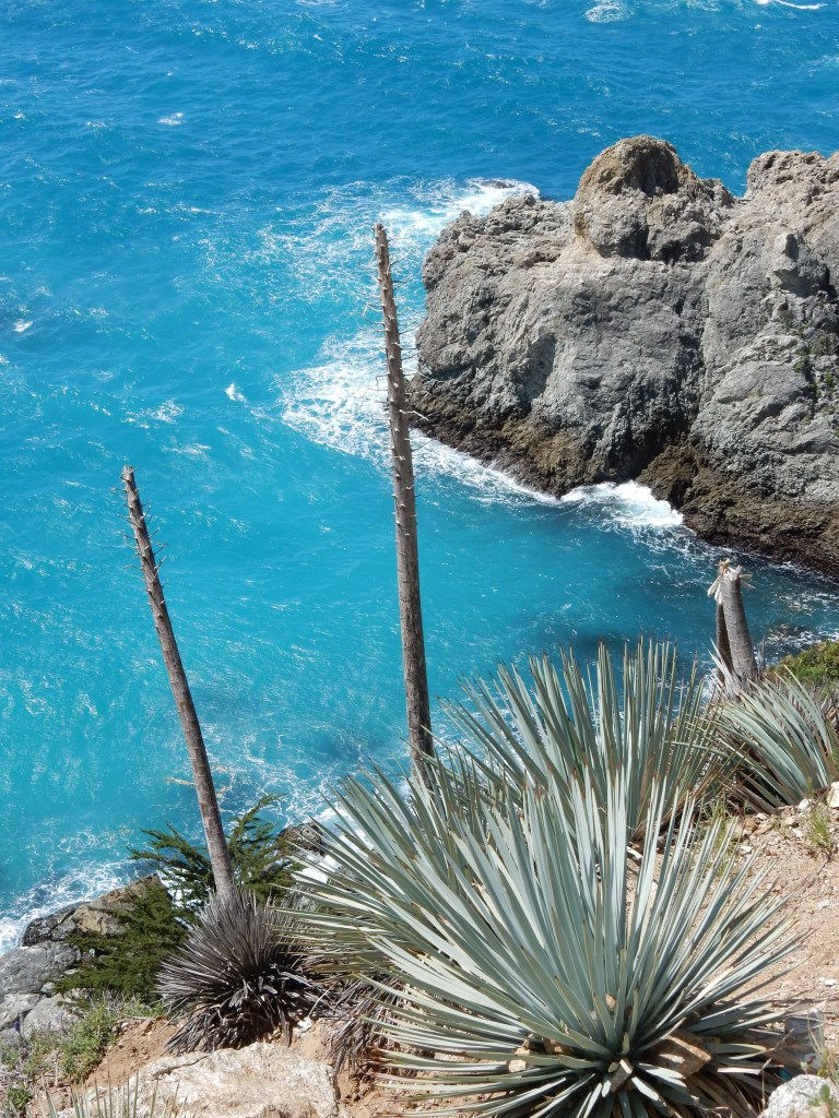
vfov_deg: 27.4
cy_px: 559
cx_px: 420
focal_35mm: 71
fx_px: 2294
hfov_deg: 20.7
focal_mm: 12.6
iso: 125
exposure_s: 1/800
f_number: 4.8
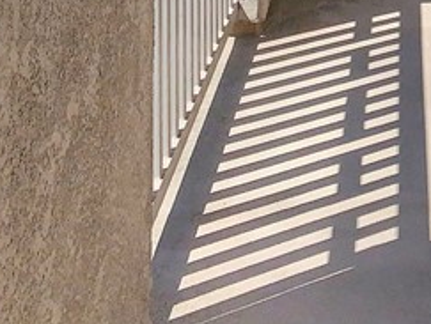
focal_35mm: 122
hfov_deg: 15.3
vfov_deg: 12.0
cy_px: -41
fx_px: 1521
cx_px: 571
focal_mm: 3
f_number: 1.8
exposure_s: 1/2427
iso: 20
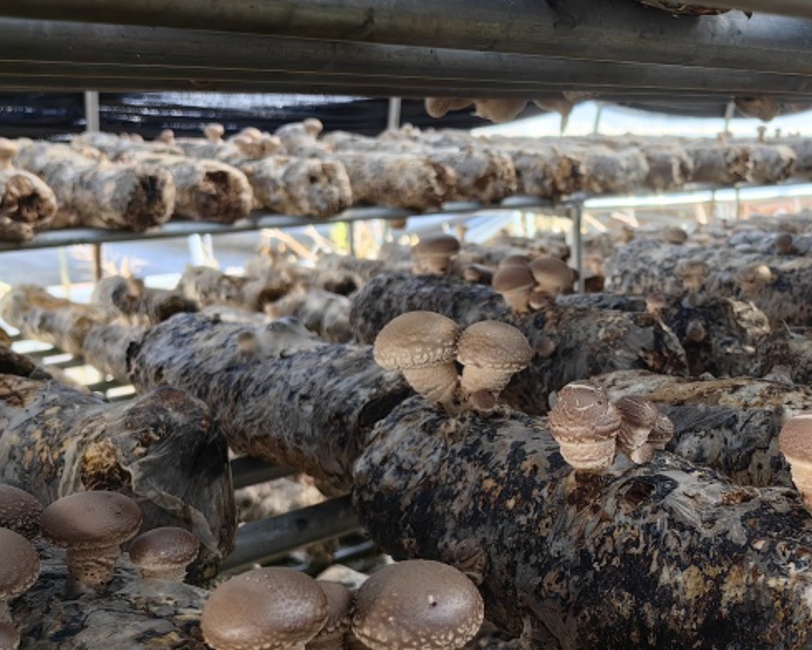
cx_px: 661
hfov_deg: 40.9
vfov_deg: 34.4
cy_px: 453
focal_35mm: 43
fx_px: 1033
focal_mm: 5.75
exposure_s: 1/89.9
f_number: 2
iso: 50
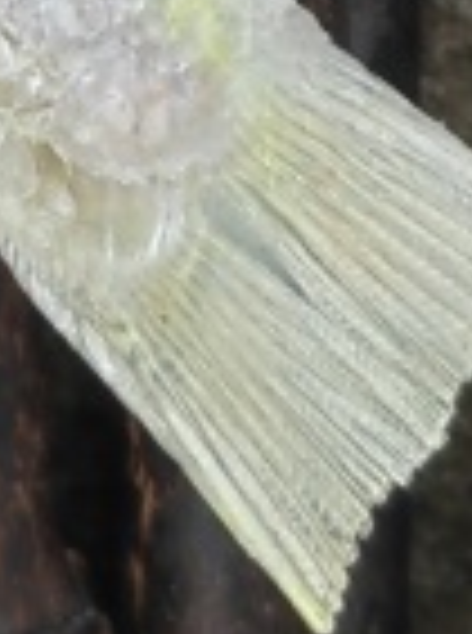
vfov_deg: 8.9
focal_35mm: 205
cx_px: -490
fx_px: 3744
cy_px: -830
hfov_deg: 7.0
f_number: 1.8
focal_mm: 5.54
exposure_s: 1/234
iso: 50
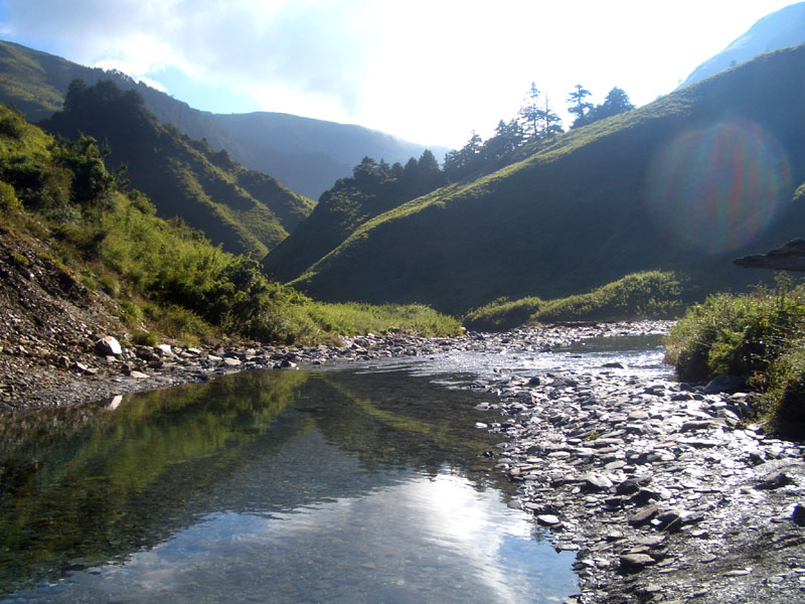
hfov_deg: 52.6
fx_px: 814
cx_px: 402
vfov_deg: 40.7
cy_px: 302
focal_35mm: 35
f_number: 4.3
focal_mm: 5.8
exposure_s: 1/400
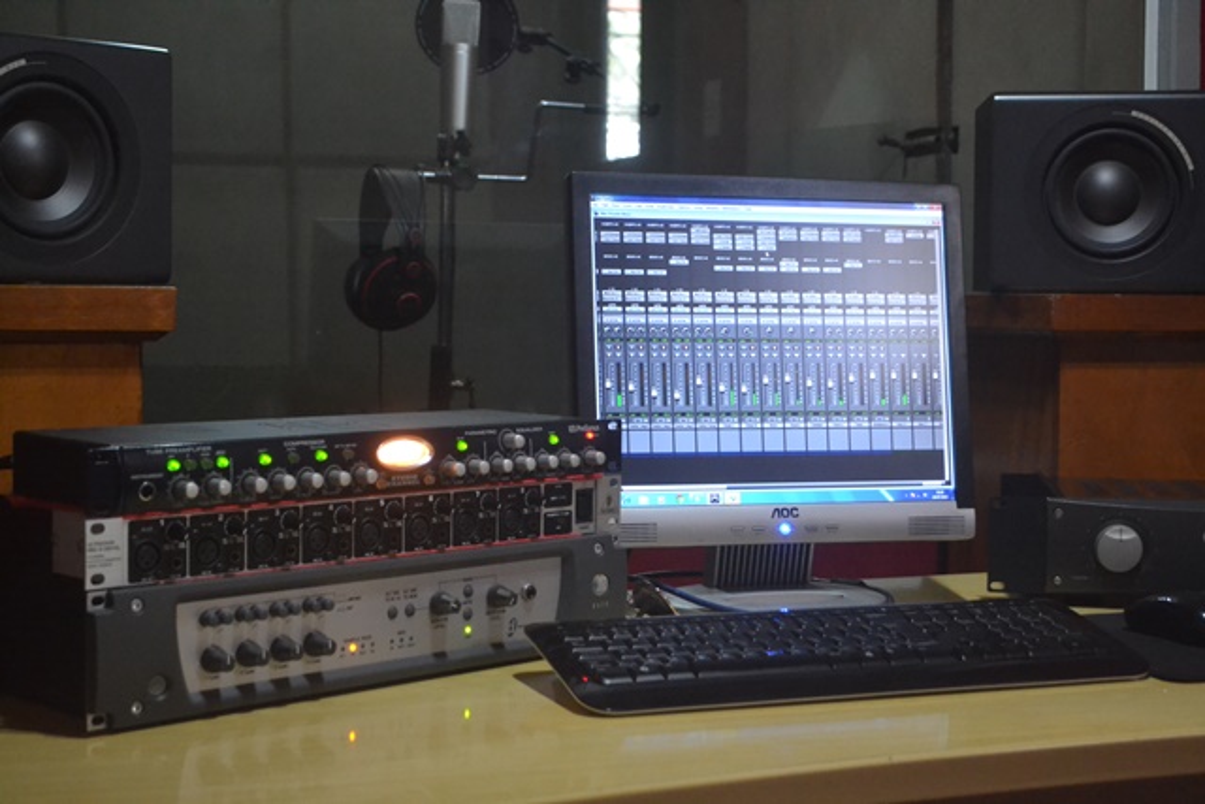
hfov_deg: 35.0
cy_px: 402
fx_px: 1908
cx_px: 602
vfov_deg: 23.8
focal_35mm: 57
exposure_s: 1/20
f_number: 5
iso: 3200
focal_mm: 38
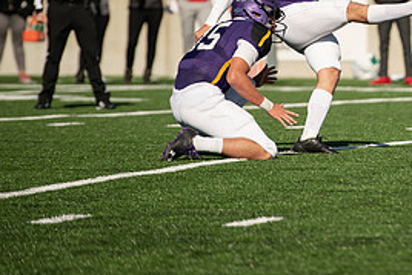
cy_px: 41
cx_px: 410
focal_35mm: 433
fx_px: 4958
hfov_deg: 4.8
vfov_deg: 3.2
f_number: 3.5
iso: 125
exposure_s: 1/2000
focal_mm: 200
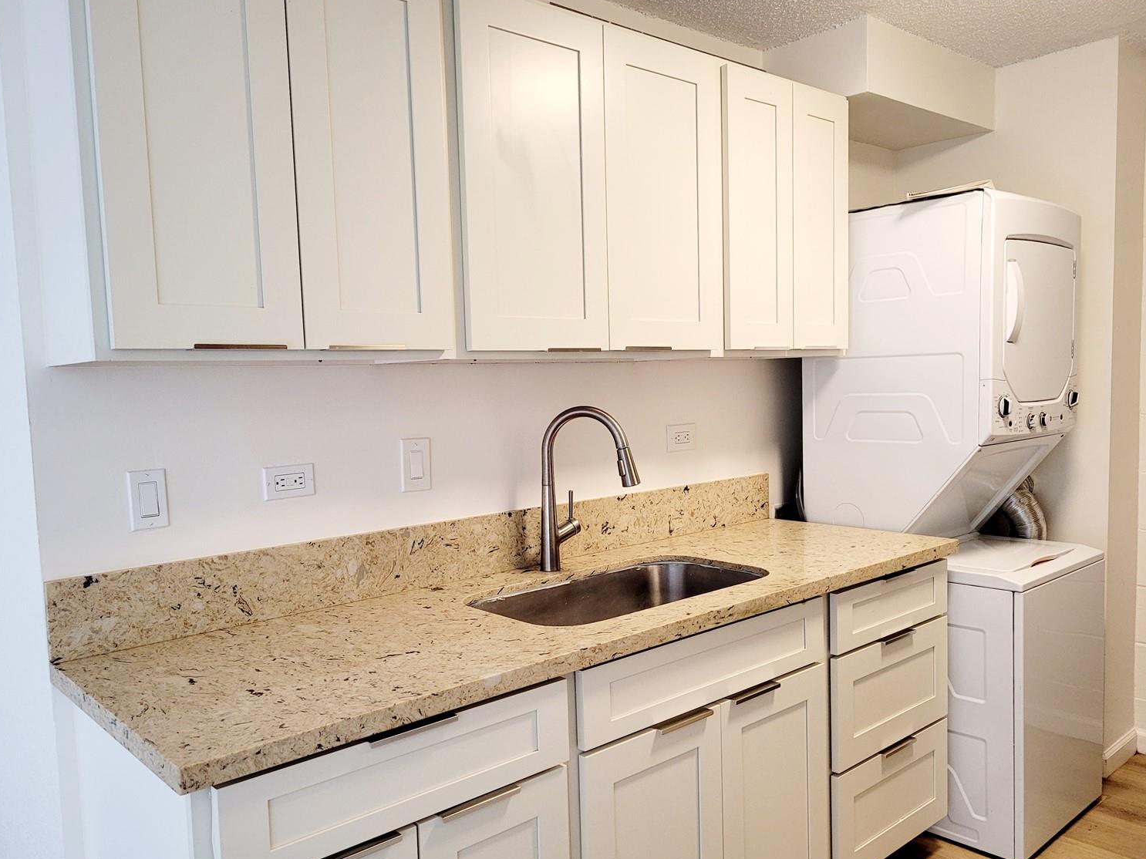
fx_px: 927
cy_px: 456
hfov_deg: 63.4
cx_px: 547
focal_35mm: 28
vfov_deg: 49.7
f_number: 1.8
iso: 200
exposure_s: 1/60.2
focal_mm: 5.4
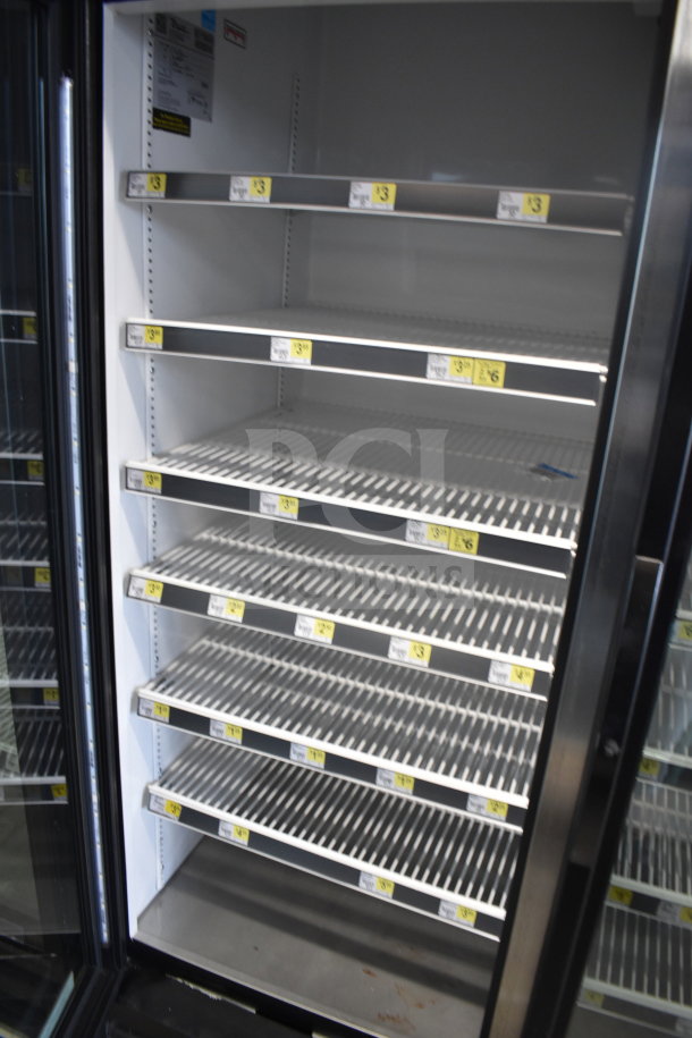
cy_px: 519
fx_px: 778
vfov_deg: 67.4
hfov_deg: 47.9
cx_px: 346
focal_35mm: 27
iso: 1100
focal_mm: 18
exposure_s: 1/30
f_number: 3.5
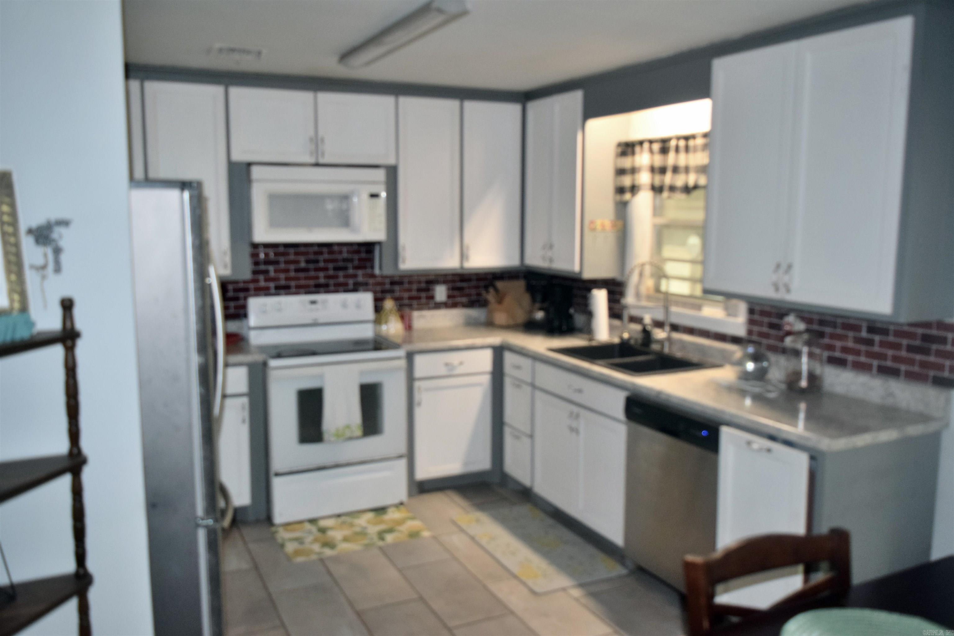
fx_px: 795
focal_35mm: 30
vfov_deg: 43.6
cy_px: 318
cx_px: 477
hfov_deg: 61.9
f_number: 4
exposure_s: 1/60
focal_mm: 20
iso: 800
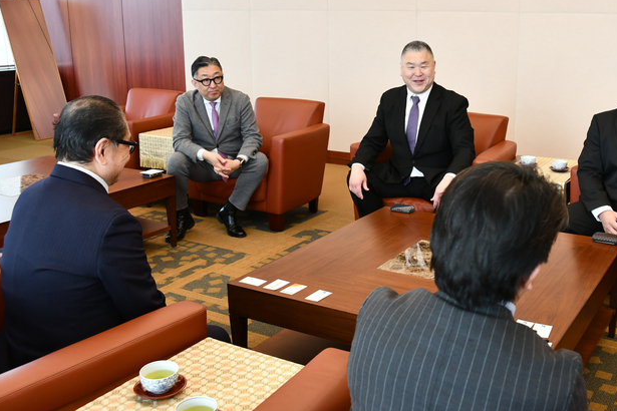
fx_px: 668
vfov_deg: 34.1
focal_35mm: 39
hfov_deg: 48.9
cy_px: 174
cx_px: 398
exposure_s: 1/80
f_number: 6.3
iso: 640
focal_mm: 20
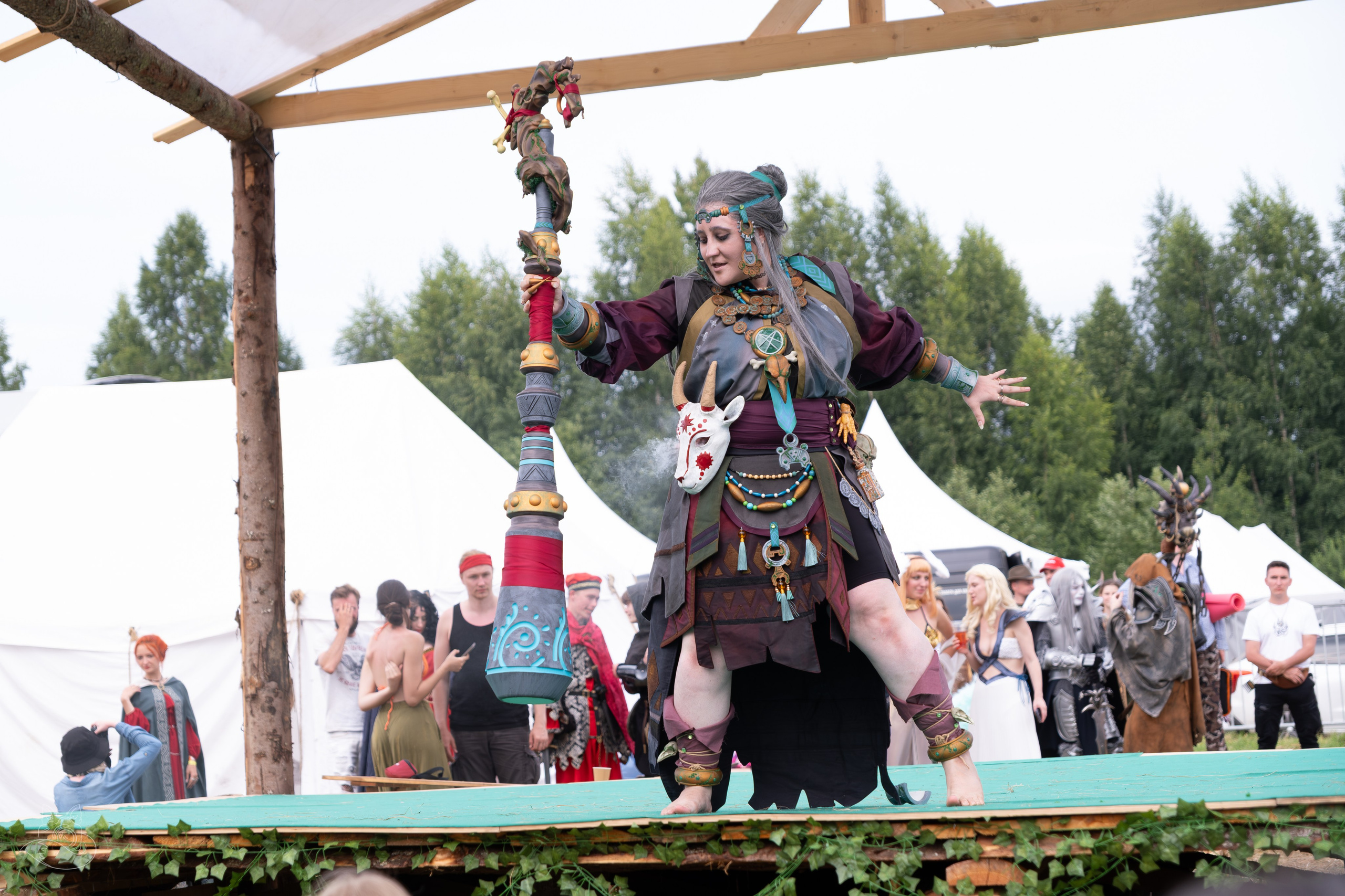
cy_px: 448
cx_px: 672
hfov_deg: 27.7
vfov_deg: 18.7
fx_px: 2727
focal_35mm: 73
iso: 320
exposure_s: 1/1000
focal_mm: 48.5
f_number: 3.6
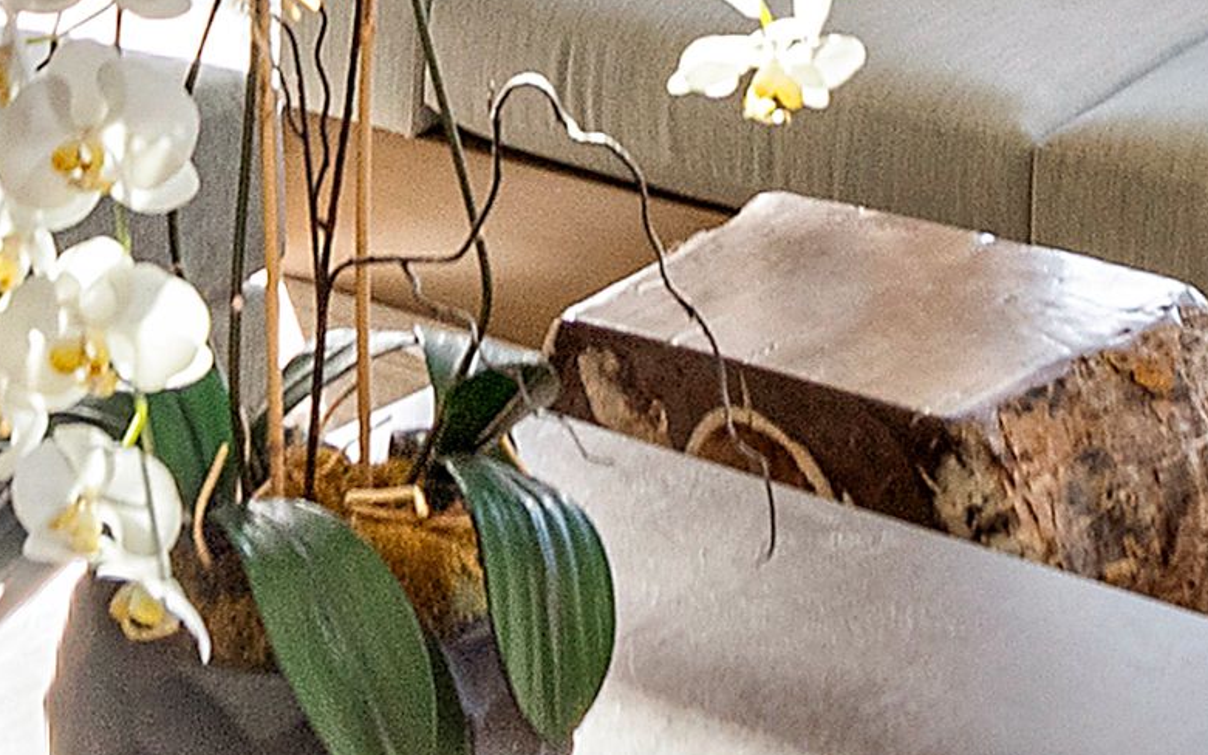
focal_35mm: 110
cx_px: 438
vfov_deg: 10.5
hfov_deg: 18.9
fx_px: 3621
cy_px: -969
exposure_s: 1/40
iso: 160
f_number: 7.1
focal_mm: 14
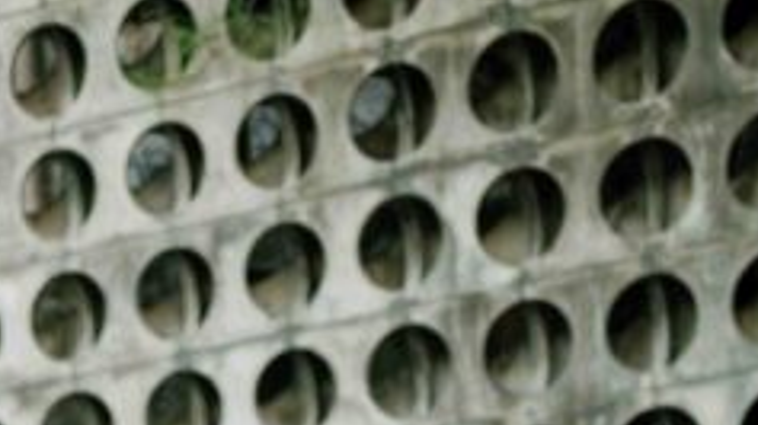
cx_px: 197
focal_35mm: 127
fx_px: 2551
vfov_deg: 7.7
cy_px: 1480
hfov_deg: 16.8
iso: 400
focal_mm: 28
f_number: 1.7
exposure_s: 1/200
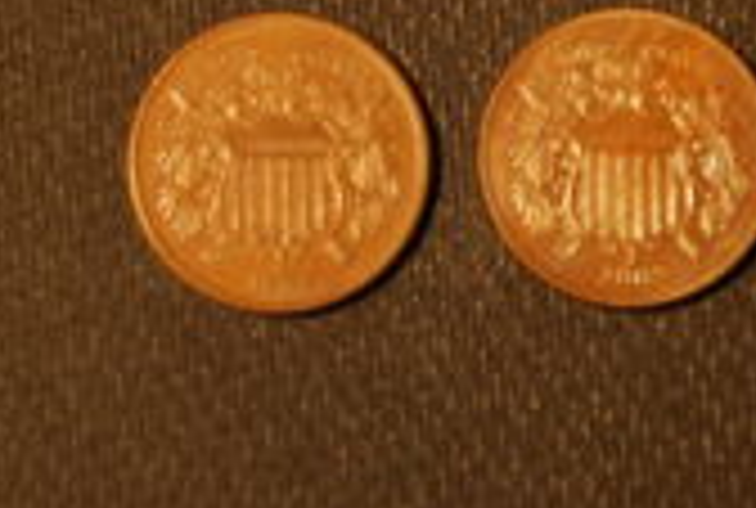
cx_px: 446
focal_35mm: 223
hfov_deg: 9.2
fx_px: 4696
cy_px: -25
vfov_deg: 6.2
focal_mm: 50
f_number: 5
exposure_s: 1/25
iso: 400
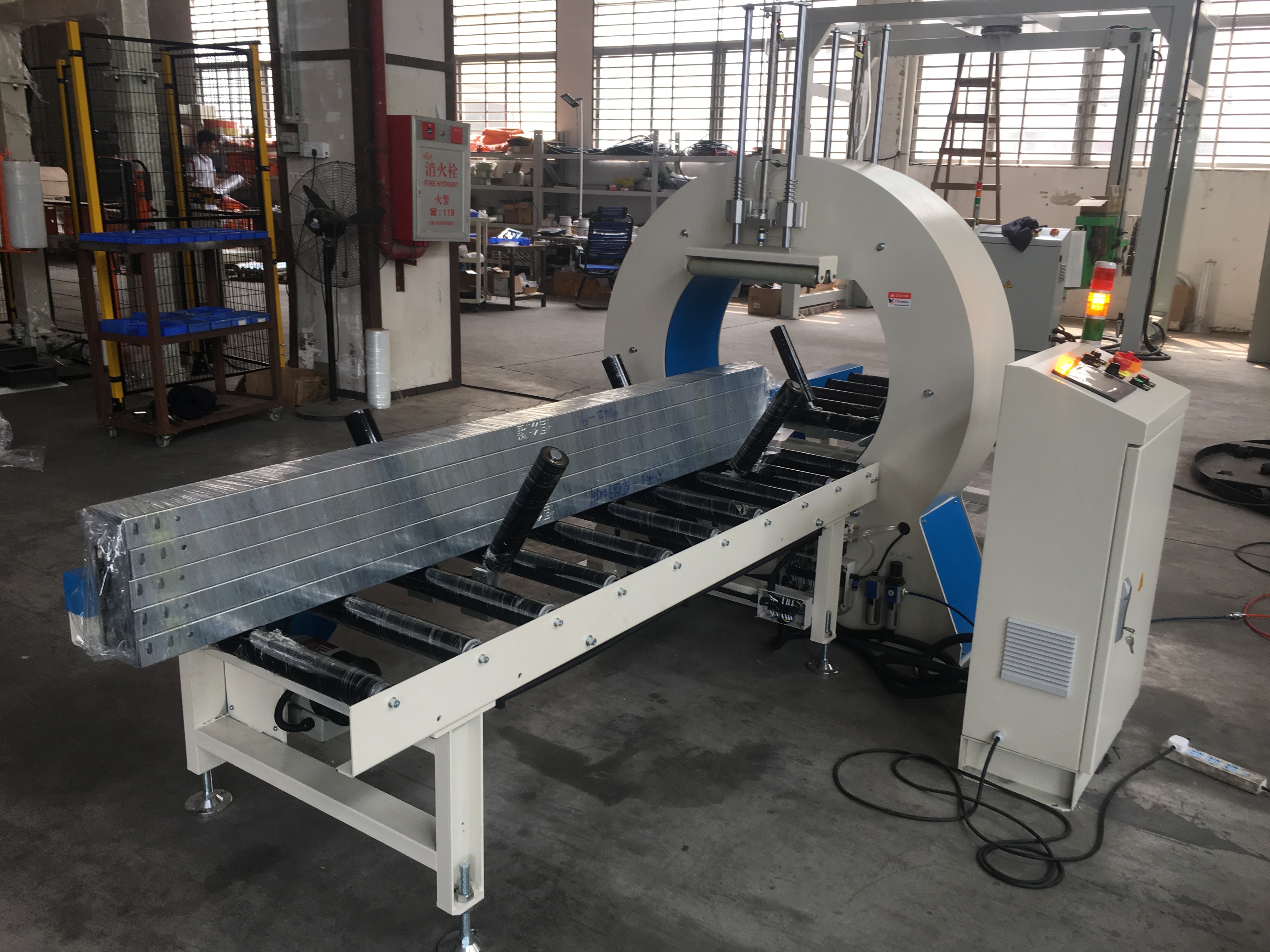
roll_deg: -2.4
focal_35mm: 29
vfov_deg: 48.2
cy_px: 476
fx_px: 1064
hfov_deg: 61.7
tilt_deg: -14.5
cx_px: 635
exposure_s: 1/50
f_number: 2.2
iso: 32
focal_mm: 4.15
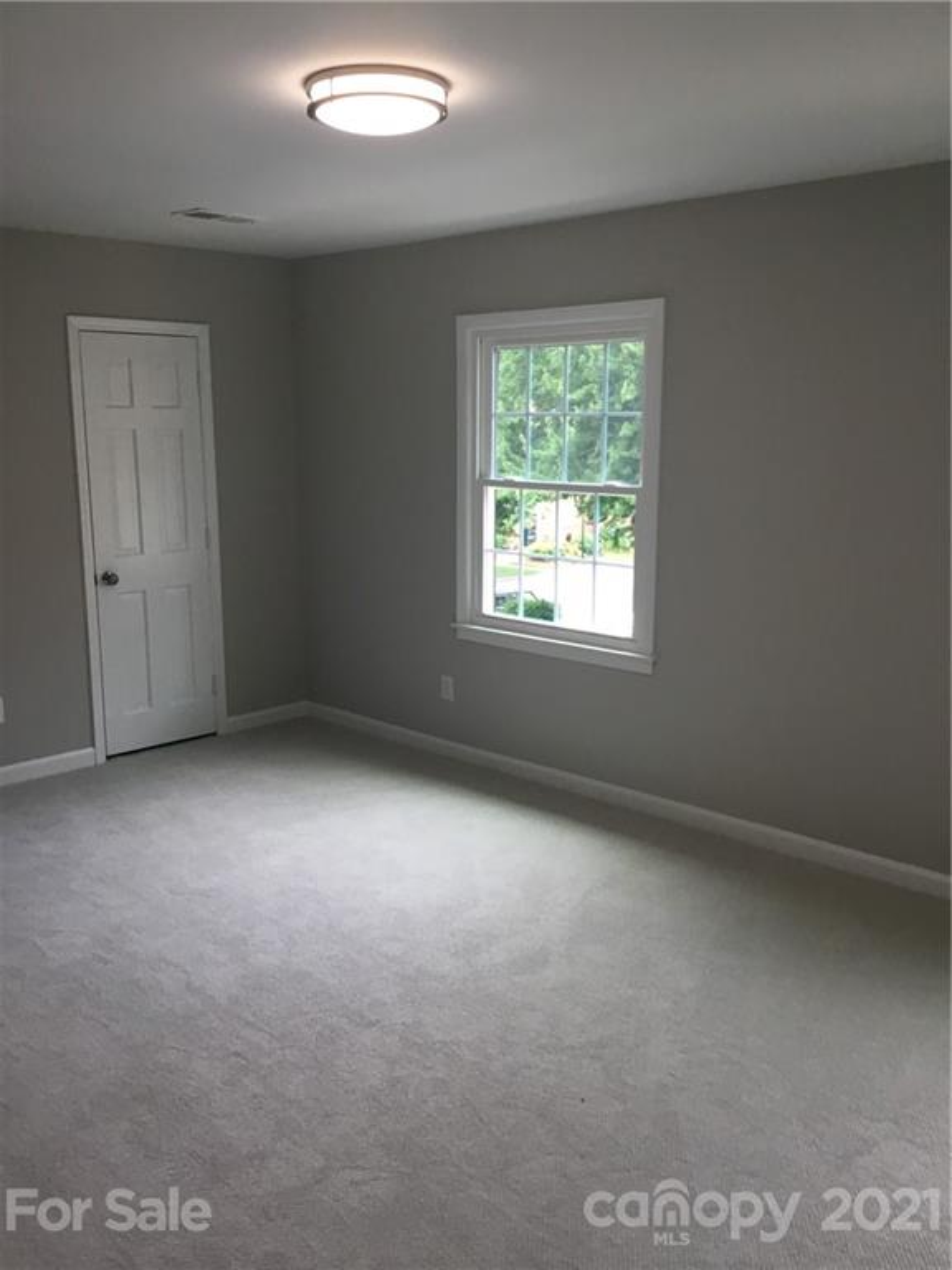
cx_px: 476
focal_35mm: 31
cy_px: 635
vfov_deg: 58.4
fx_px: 1137
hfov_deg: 45.4
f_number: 2.4
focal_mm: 3.3
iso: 32
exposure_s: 1/40
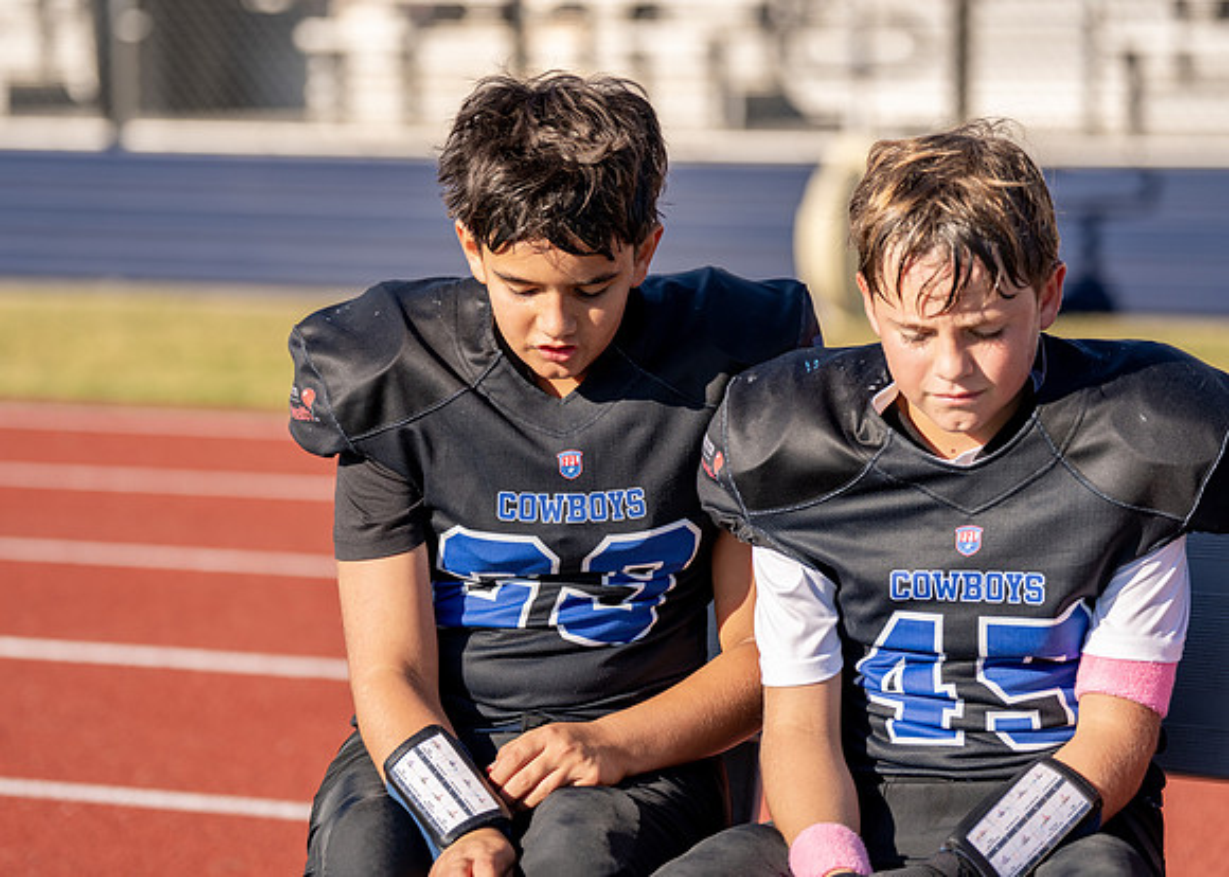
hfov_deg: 15.5
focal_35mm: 130
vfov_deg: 11.1
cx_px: 570
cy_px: 415
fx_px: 4525
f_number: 2.8
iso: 160
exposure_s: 1/3200
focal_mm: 114
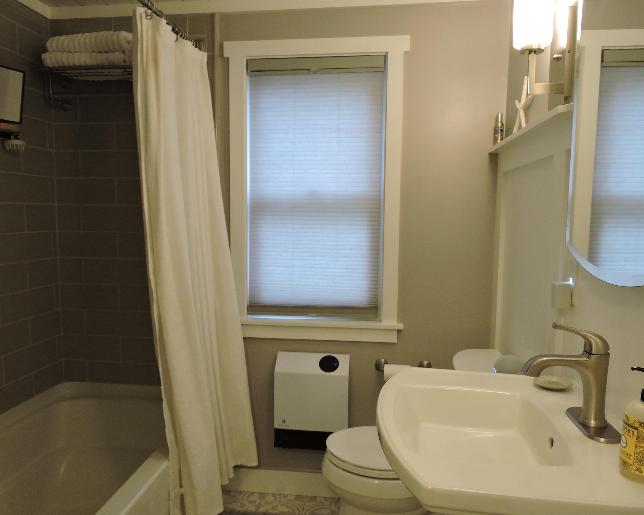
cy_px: 267
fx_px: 496
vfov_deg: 54.9
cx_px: 313
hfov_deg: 66.0
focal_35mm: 26
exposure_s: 1/30
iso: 320
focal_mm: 4.3
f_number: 3.3
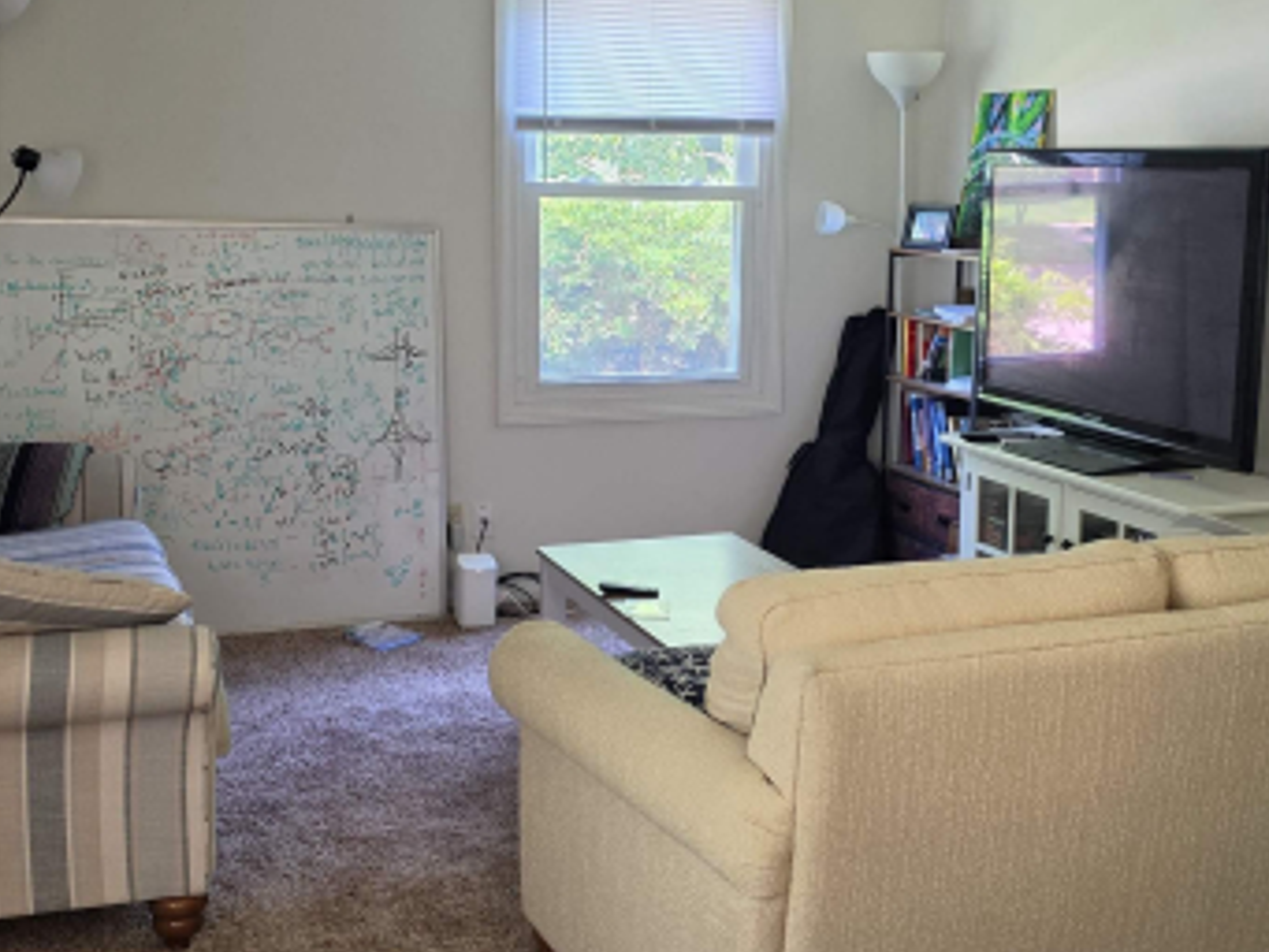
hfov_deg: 41.9
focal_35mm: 45
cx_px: 750
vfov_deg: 32.2
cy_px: 483
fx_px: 1650
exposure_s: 1/120
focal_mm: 6.5
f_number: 1.4
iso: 125
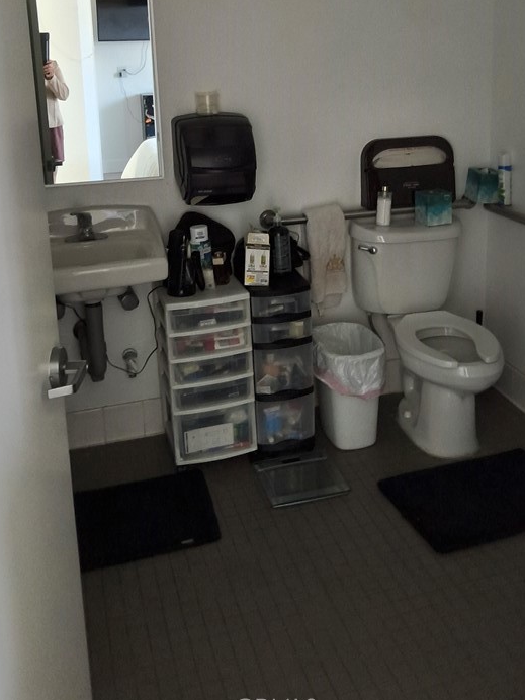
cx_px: 302
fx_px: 748
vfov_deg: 48.8
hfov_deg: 38.6
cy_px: 204
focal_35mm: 37
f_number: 2
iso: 400
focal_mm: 3.08
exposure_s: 1/24
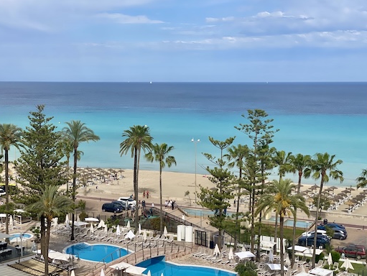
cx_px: 179
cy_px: 146
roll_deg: -0.7
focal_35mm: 56
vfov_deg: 26.1
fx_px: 594
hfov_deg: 34.3
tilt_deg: -5.9
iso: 25
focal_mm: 6
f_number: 2
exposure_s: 1/2994
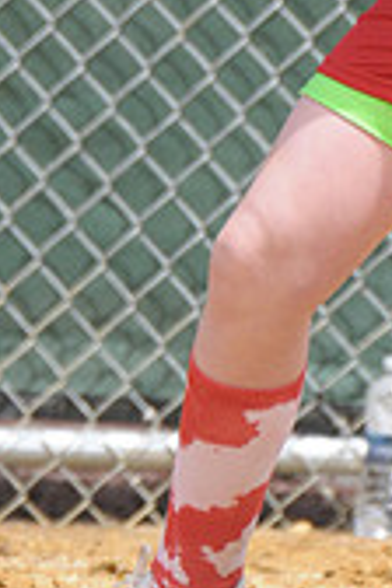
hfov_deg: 0.7
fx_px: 33775
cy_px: -220
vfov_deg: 1.0
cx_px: 439
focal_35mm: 2068
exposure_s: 1/2000
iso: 400
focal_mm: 400
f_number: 4.5
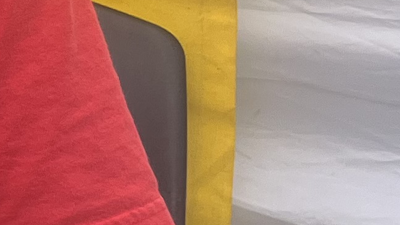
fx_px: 1867
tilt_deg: -0.7
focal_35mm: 176
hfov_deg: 9.4
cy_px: -113
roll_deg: -1.3
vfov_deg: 6.8
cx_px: -838
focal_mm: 5.1
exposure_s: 1/1199
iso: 50
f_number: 1.6
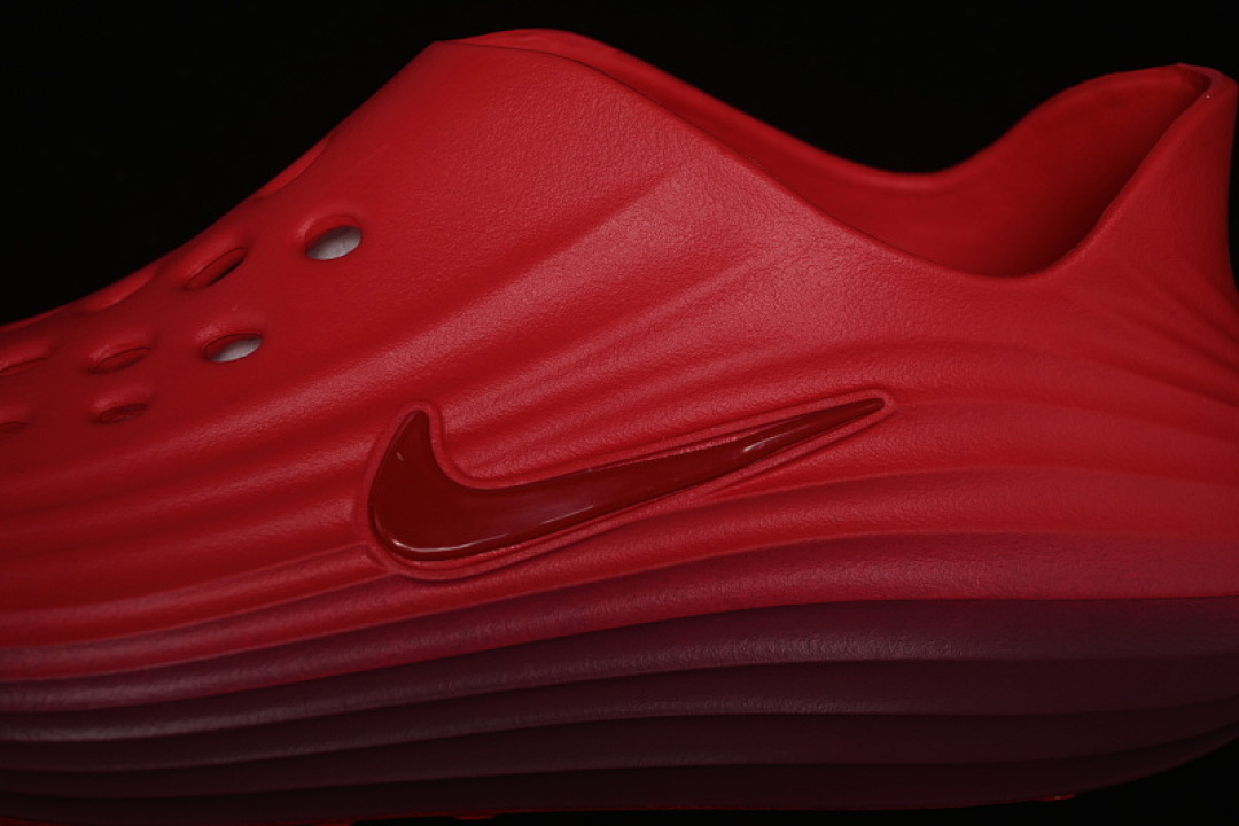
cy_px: 413
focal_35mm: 75
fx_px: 2581
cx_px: 620
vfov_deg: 18.2
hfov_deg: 27.0
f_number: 6.3
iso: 160
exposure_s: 1/60
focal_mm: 50
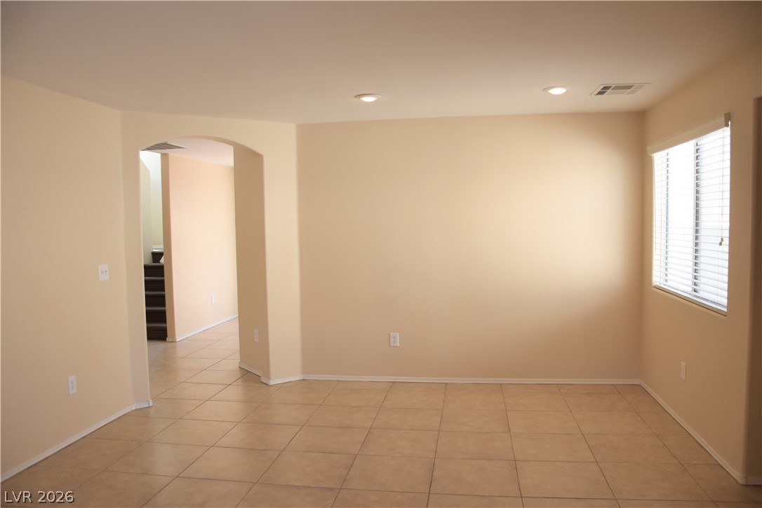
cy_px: 254
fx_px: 571
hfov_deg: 67.4
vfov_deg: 47.9
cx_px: 381
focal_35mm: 27
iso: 400
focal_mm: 18
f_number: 5.6
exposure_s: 1/125
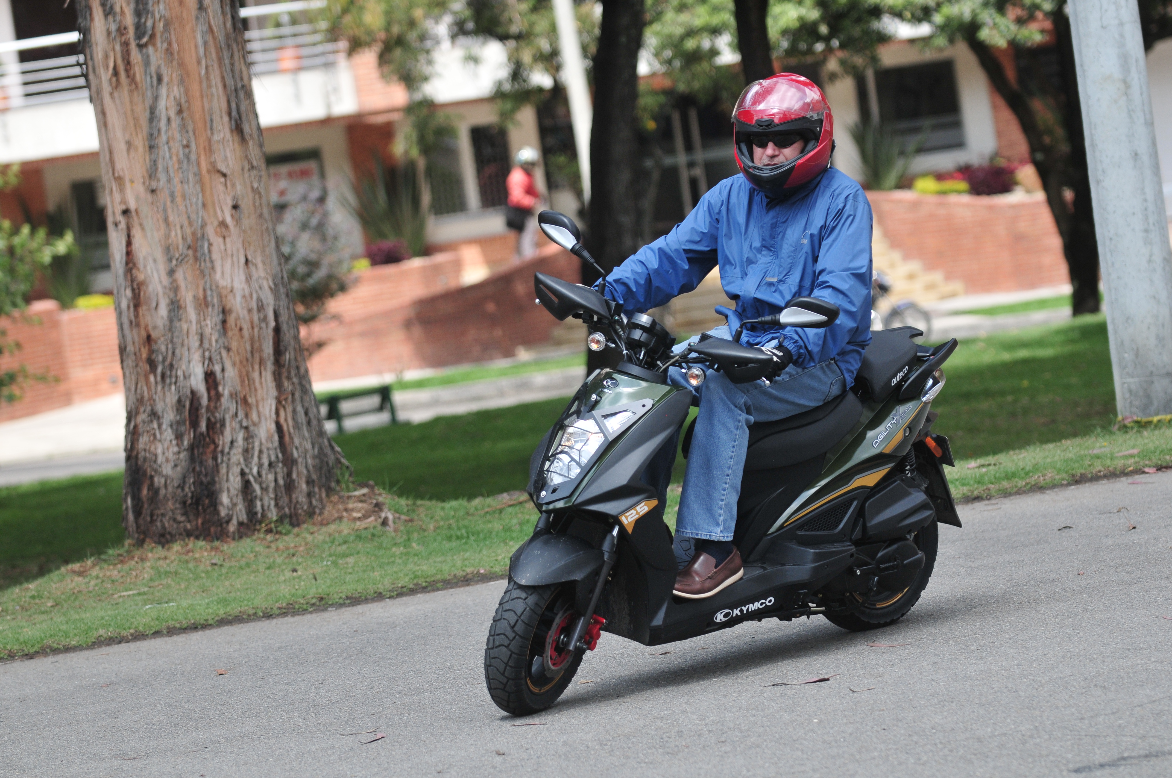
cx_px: 586
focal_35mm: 158
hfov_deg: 13.1
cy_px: 389
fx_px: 5121
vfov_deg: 8.7
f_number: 2.8
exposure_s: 1/2500
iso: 400
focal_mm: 105
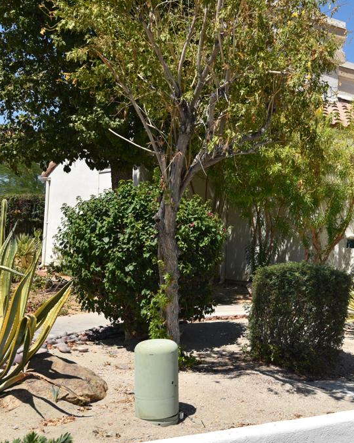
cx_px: 331
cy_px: 222
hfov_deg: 24.5
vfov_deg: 31.5
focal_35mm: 60
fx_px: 786
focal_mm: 42
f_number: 10
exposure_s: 1/400
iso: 200
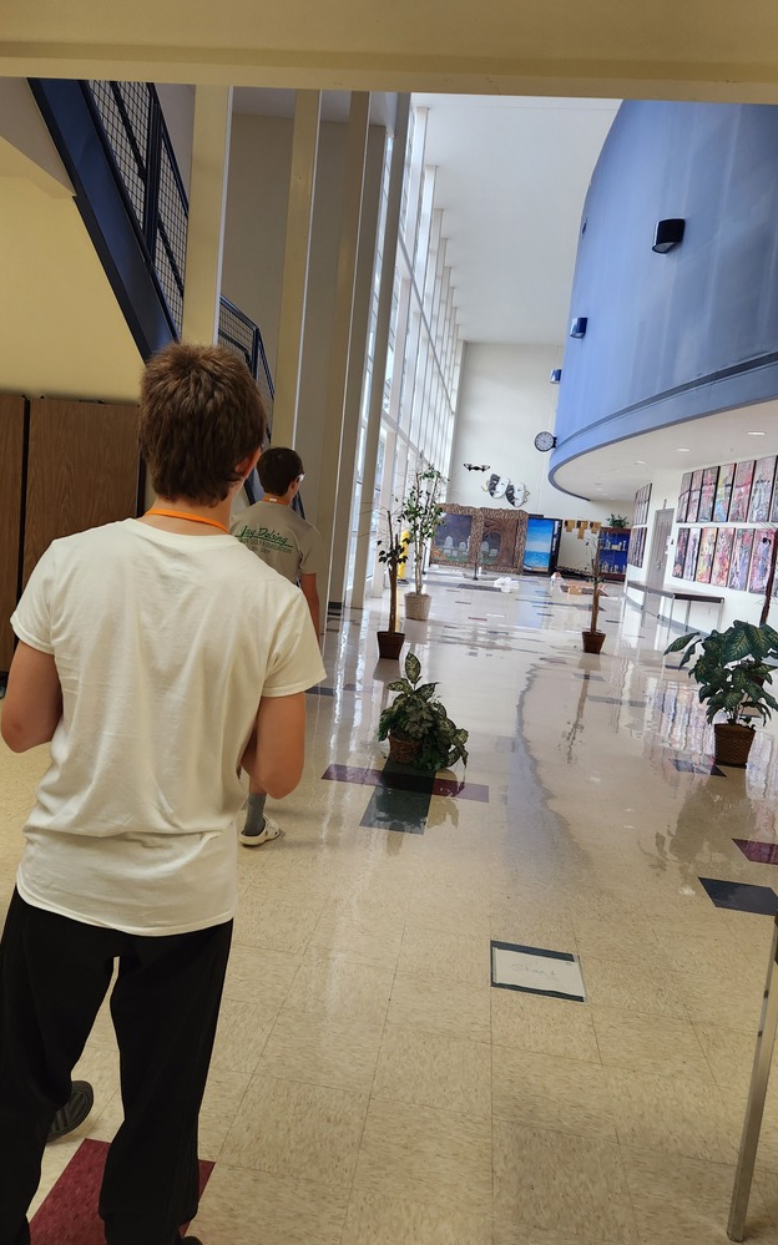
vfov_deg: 72.6
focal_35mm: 25
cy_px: 612
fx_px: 848
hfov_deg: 49.2
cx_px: 373
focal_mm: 5.4
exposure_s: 1/120
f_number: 1.8
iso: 160
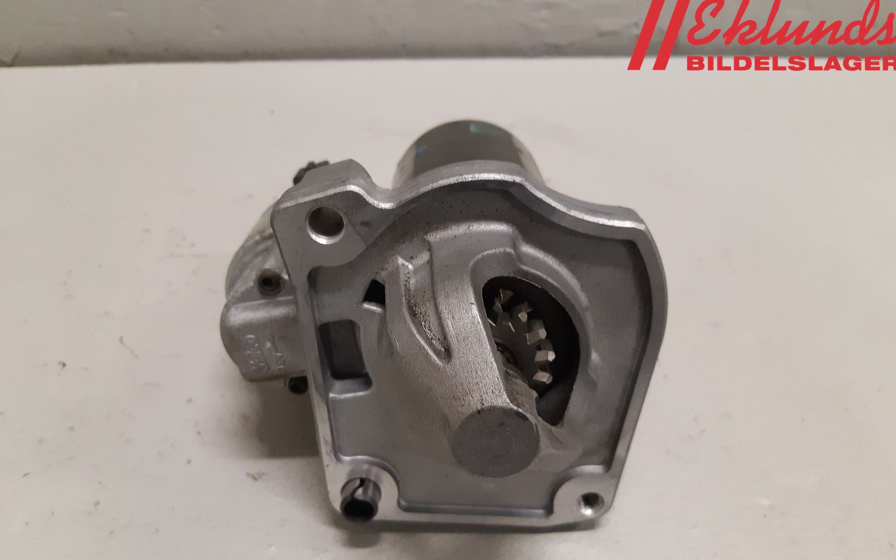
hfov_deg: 66.5
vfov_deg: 44.3
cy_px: 336
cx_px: 445
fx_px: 684
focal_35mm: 28
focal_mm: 3.93
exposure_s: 1/50
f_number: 1.7
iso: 250
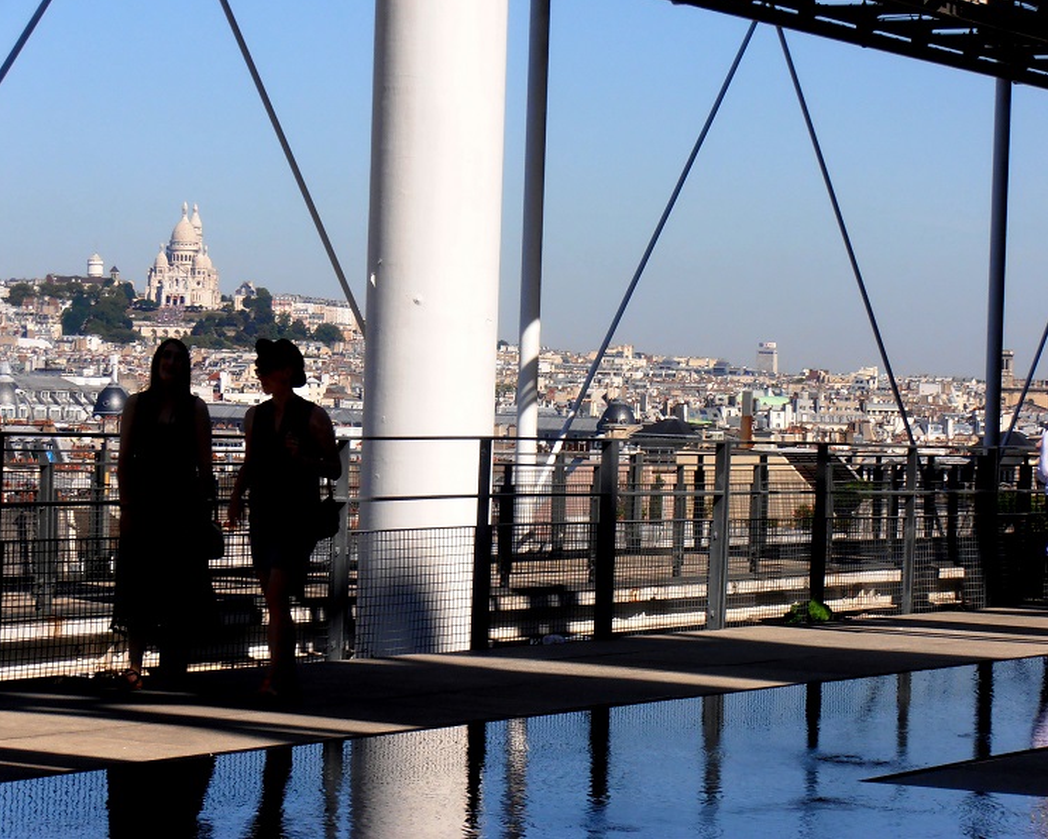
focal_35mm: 145
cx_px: 506
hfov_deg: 13.3
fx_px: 4499
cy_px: 419
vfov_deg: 10.7
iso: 80
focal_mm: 24.39
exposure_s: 1/125
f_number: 15
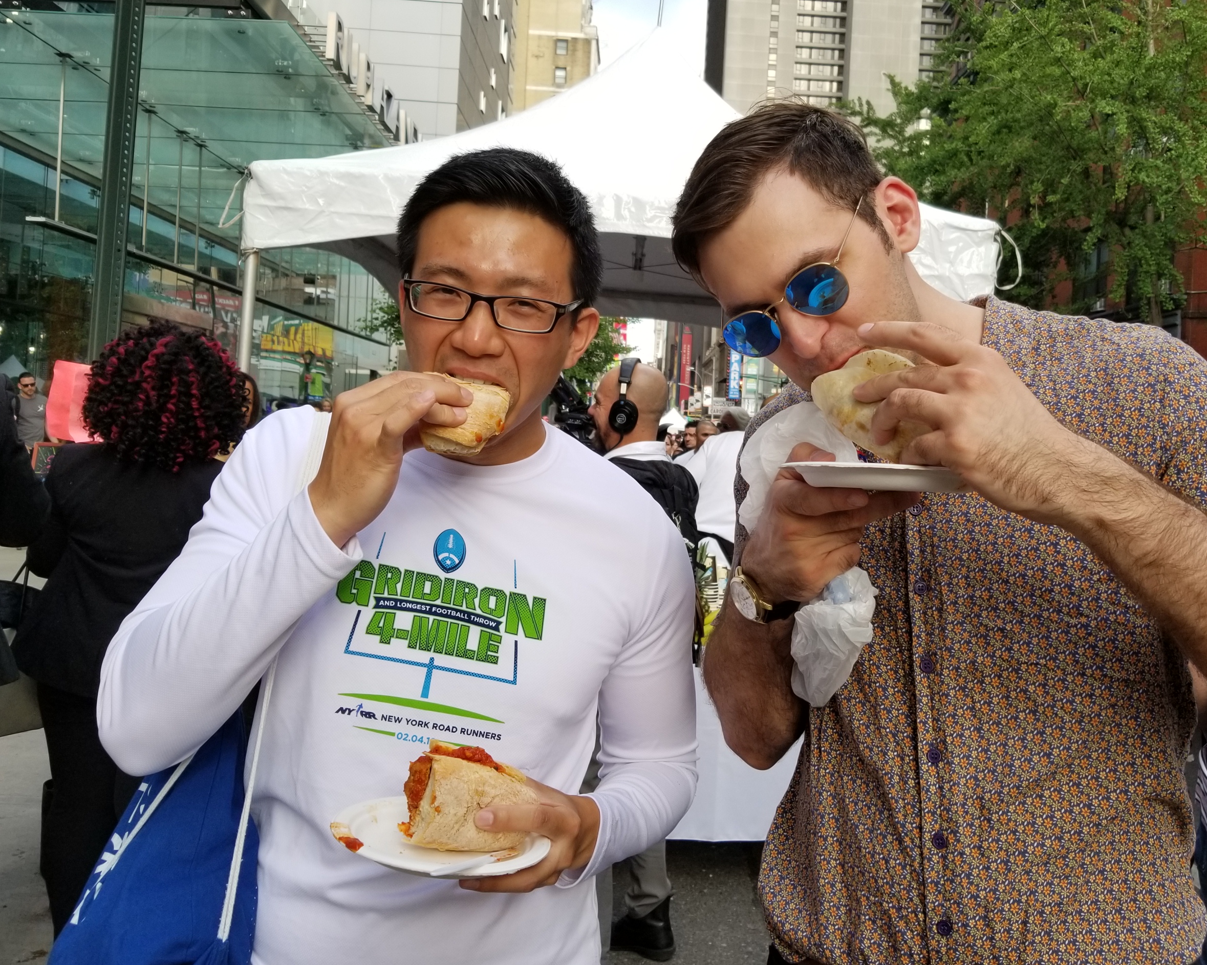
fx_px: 1107
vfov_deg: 47.0
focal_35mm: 31
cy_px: 434
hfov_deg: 57.0
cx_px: 691
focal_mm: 4.3
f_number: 1.7
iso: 50
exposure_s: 1/449
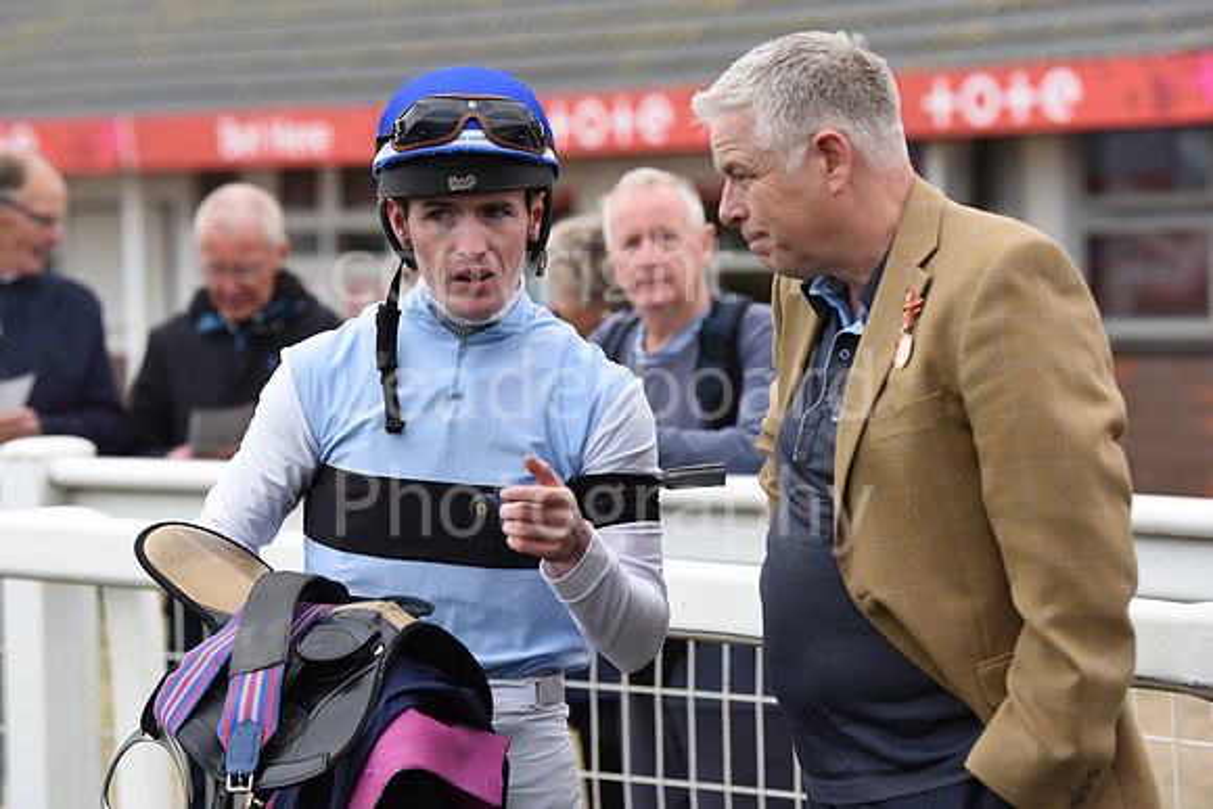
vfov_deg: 10.6
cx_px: 606
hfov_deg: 15.8
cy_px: 404
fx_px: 4381
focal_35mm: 130
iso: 800
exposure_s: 1/1250
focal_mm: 130
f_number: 4.5
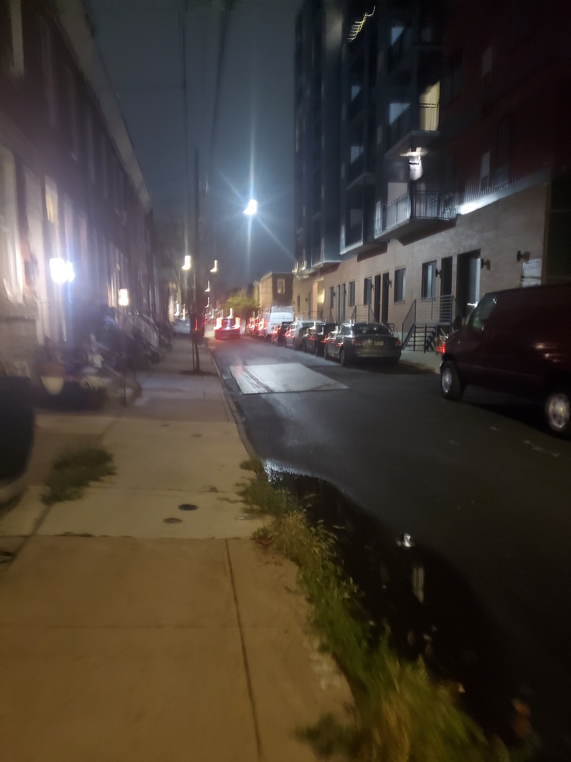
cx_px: 286
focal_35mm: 26
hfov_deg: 53.1
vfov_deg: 67.3
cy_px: 381
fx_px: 572
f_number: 1.5
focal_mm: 4.3
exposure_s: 1/10
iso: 640
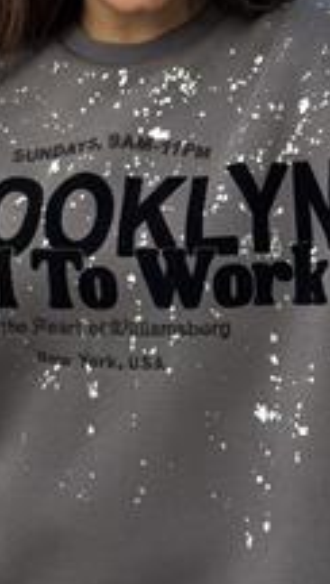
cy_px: 266
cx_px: 141
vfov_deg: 16.6
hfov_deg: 9.4
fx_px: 2000
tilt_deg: -11.7
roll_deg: +0.2
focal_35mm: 129
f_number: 1.78
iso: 64
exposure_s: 1/121
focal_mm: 6.76
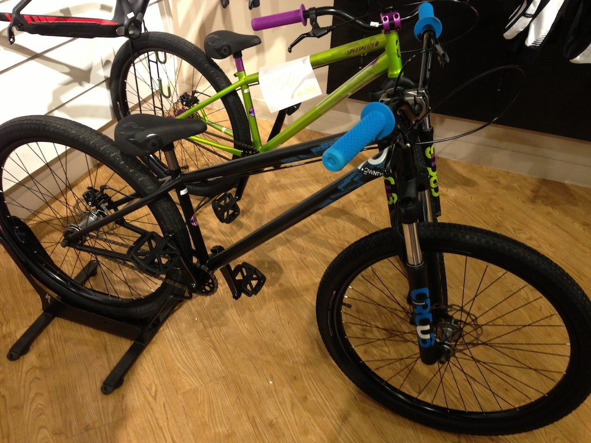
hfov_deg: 55.4
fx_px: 563
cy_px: 222
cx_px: 296
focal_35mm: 33
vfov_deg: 42.9
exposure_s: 1/20
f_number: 2.4
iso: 160
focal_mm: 4.13
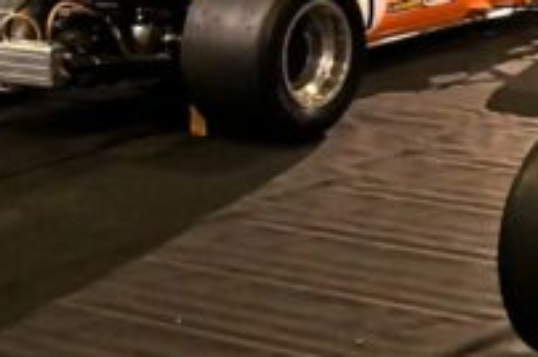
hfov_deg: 15.2
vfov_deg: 10.8
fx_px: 1865
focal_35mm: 125
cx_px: 815
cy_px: -52
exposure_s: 1/40
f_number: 14
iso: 16000
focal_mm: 24
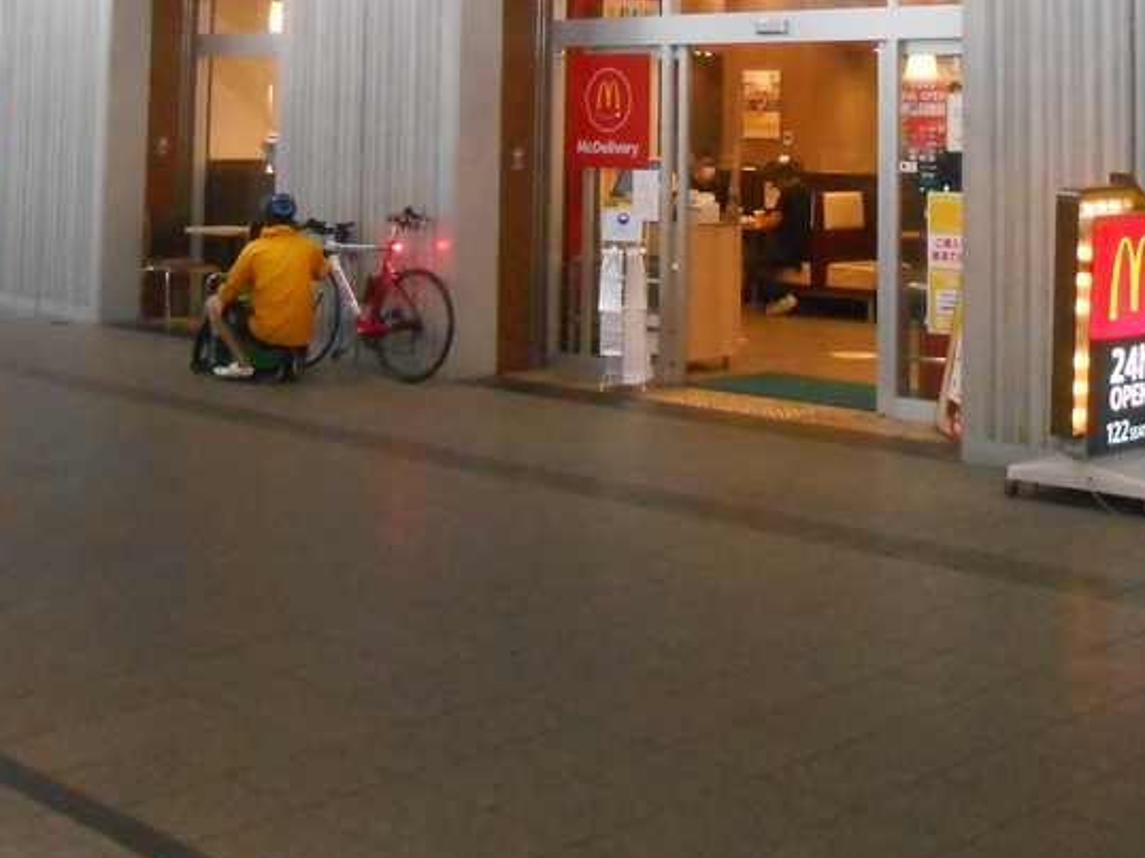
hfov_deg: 33.2
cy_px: -64
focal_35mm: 58
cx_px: 613
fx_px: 1918
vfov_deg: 23.8
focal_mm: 4.6
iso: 800
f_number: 3.5
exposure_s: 1/50
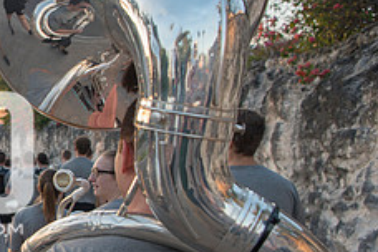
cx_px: -91
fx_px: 640
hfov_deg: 28.1
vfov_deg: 22.2
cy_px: 170
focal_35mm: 61
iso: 250
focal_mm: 24
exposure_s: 1/200
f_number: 3.5
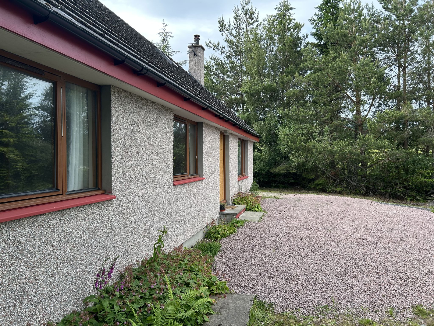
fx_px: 326
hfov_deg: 67.3
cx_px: 217
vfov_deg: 53.1
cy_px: 163
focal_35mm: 26
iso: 50
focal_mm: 5.7
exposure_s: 1/499
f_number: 1.5
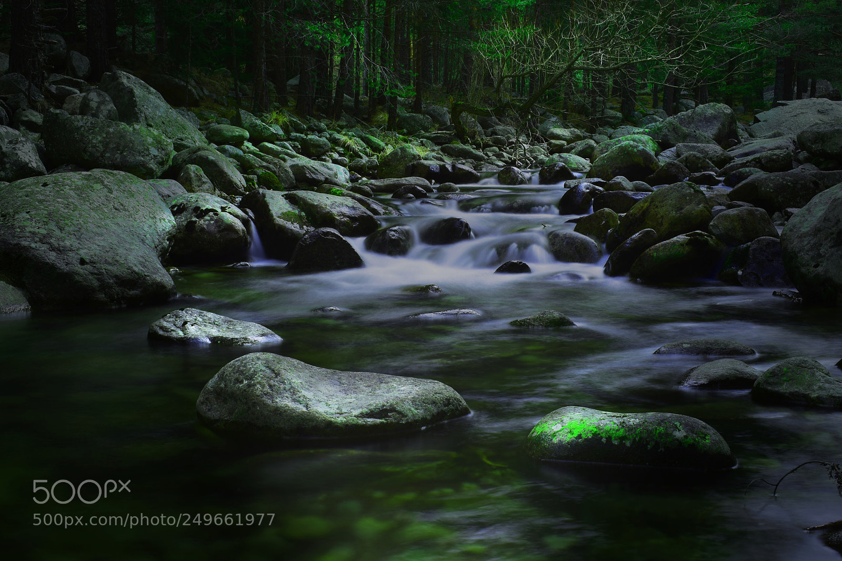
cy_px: 280
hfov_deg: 41.1
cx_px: 421
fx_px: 1122
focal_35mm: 48
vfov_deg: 28.1
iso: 100
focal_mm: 32
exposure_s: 6
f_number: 22
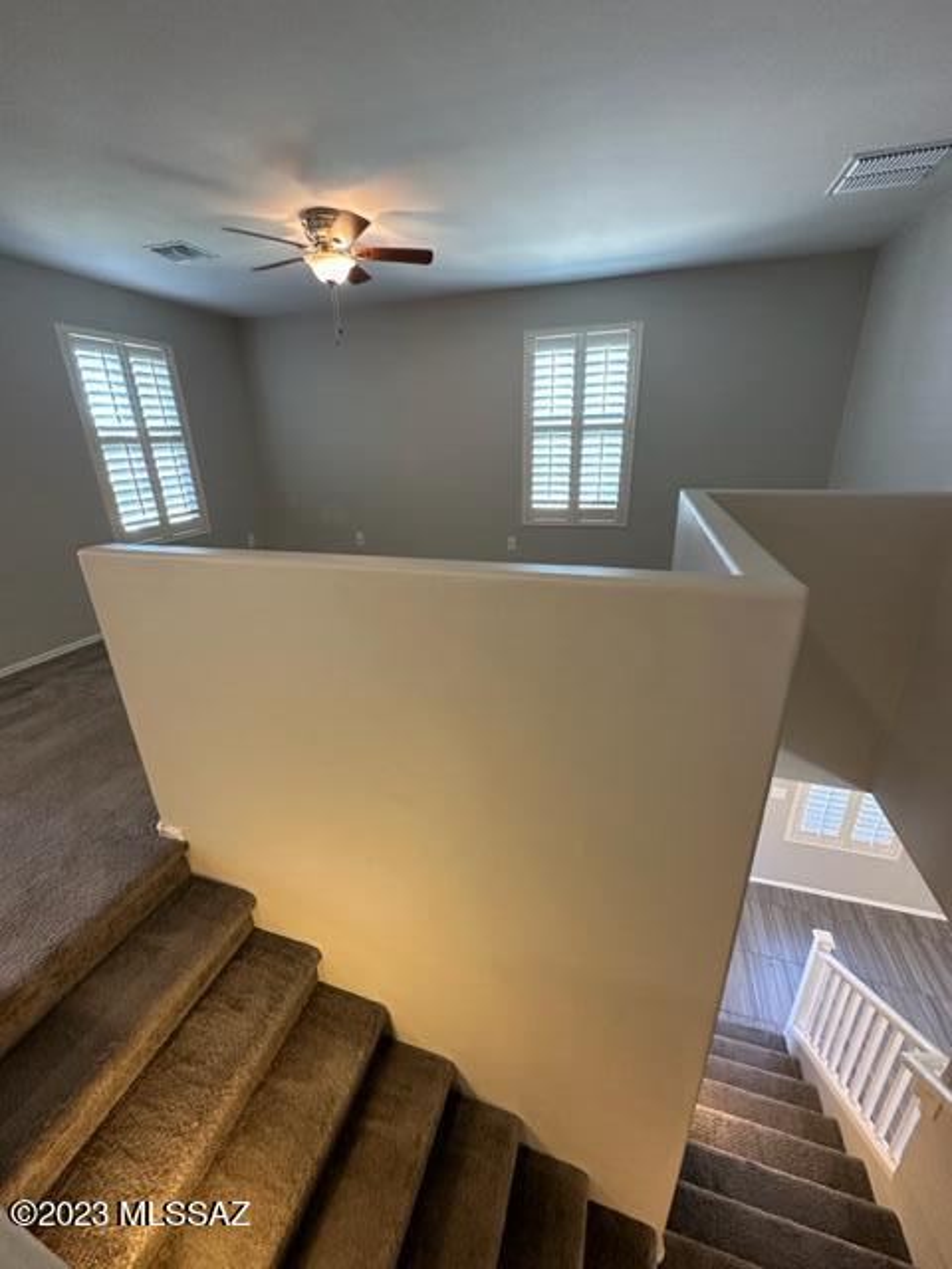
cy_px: 634
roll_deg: +0.9
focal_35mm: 14
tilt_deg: -21.0
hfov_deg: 85.7
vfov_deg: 102.1
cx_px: 476
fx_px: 513
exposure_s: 1/60
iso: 200
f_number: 2.2
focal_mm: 2.22
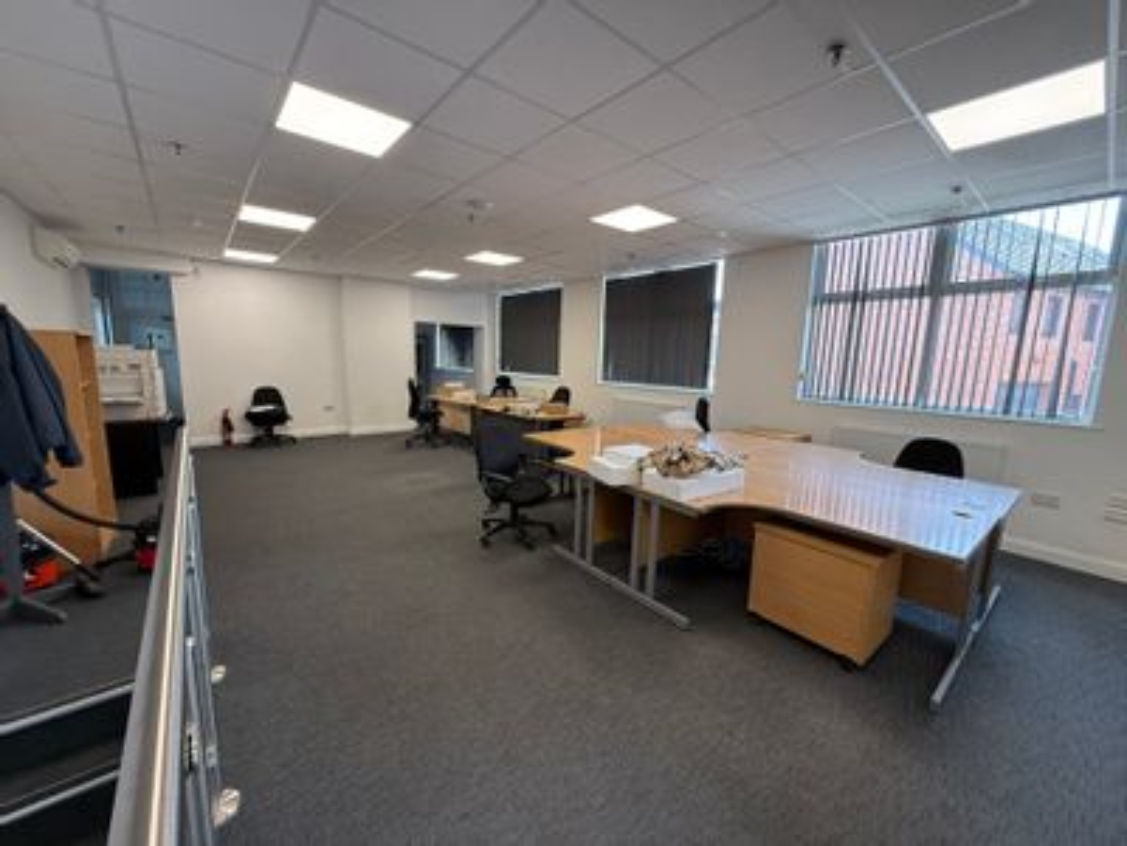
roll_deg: -2.3
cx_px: 564
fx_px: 456
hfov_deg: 102.1
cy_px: 423
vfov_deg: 85.7
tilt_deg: -8.9
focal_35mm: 14
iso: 160
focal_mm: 2.22
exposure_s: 1/100
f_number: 2.2
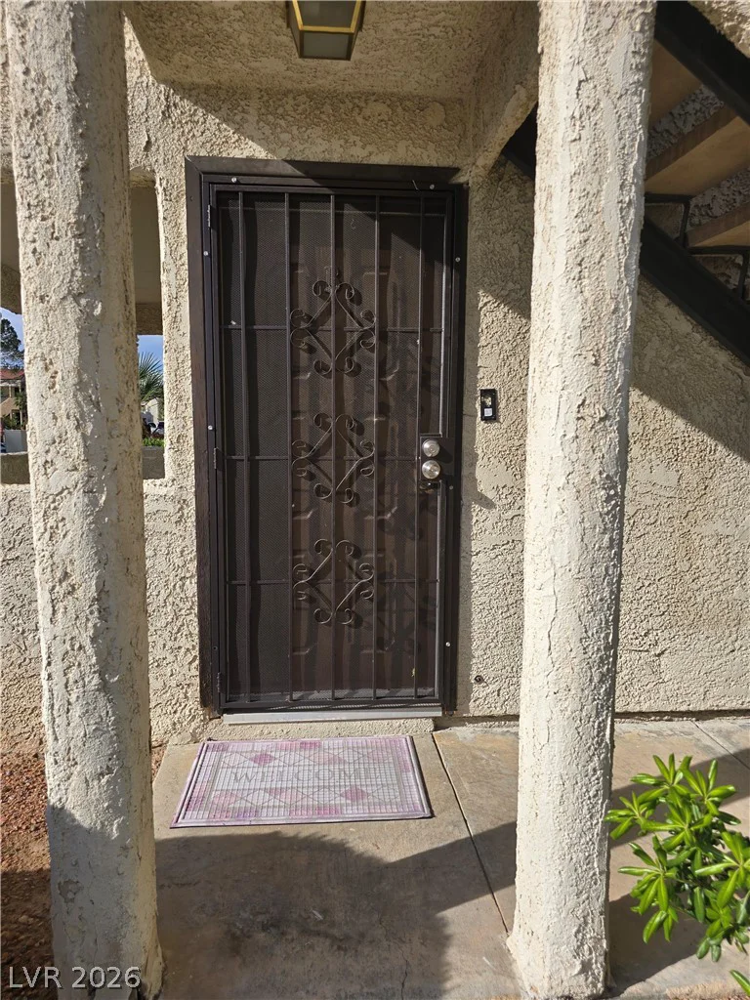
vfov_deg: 73.9
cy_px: 500
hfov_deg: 58.9
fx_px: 664
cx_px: 375
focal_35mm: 23
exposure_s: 1/809
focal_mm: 6.3
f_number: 1.7
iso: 12
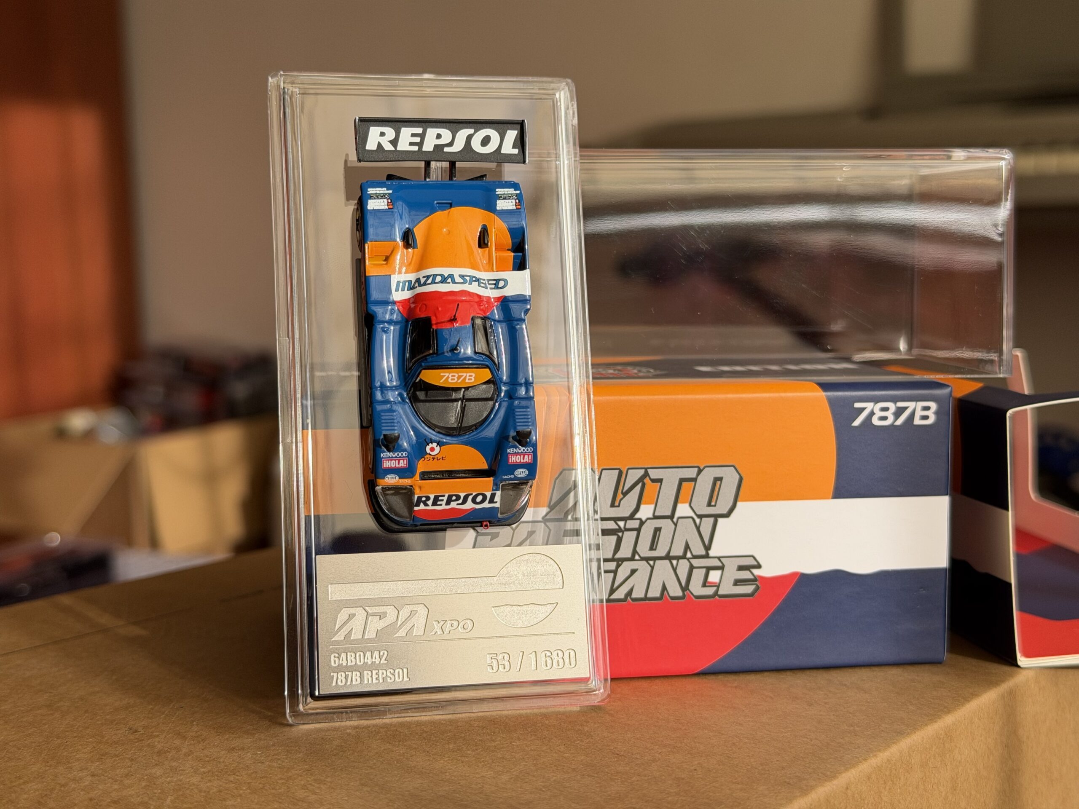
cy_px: 404
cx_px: 540
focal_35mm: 48
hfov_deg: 39.7
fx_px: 1496
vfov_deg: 30.3
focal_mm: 6.76
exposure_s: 1/276
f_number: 1.78
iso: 64
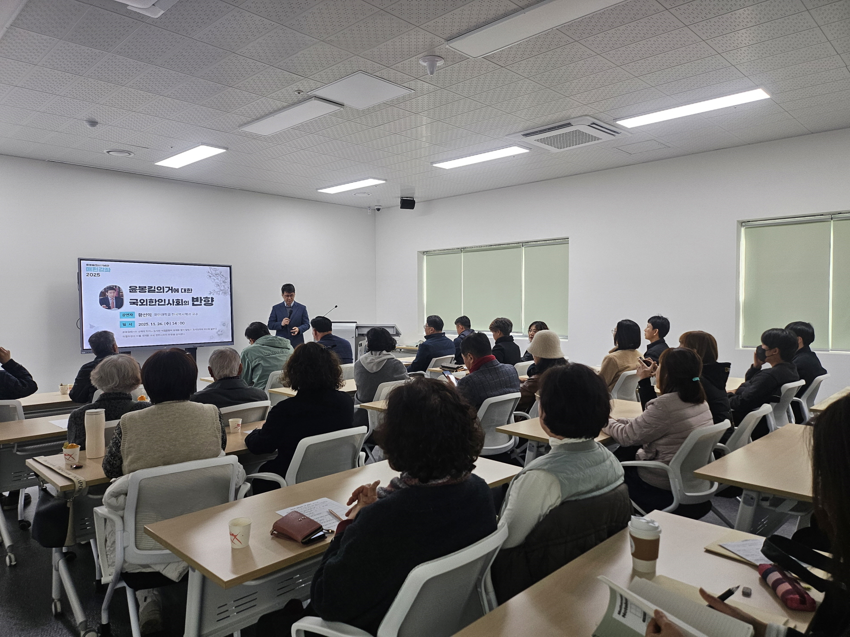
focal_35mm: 24
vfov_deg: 56.8
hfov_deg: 71.6
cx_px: 425
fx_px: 589
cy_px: 318
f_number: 1.8
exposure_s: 1/120
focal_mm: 5
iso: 160
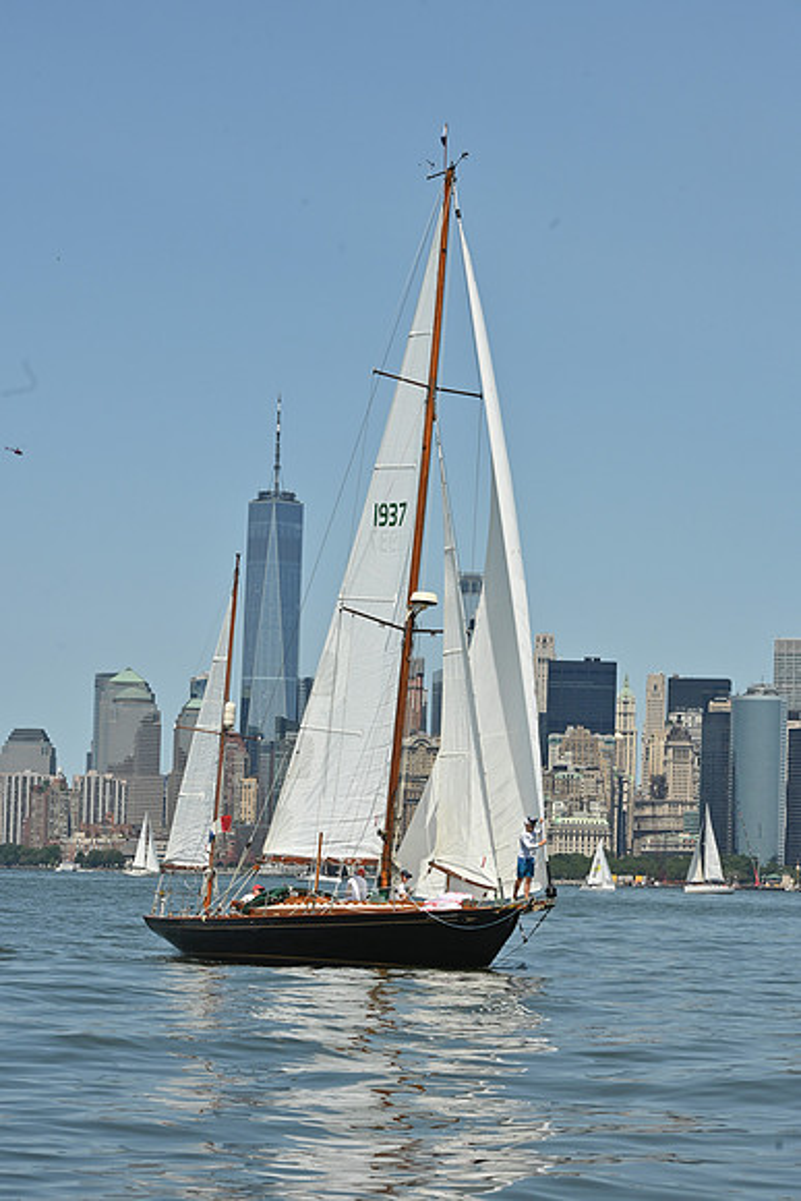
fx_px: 3502
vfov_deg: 19.5
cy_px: 600
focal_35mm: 105
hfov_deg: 13.0
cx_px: 400
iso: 320
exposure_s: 1/1000
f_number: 11
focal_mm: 105
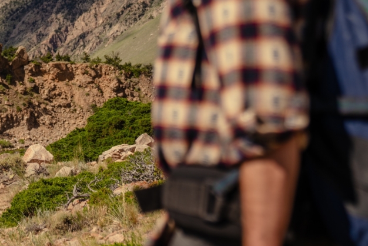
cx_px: 2
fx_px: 992
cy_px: 19
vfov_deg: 14.0
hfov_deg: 20.4
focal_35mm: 97
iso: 125
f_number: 2.8
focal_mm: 45
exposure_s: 1/2500
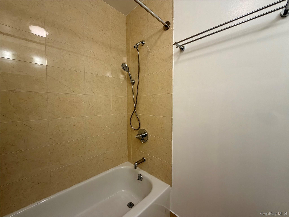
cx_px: 144
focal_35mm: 14
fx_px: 117
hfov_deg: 102.1
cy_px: 108
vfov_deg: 85.7
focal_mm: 2.22
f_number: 2.2
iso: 100
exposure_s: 1/120
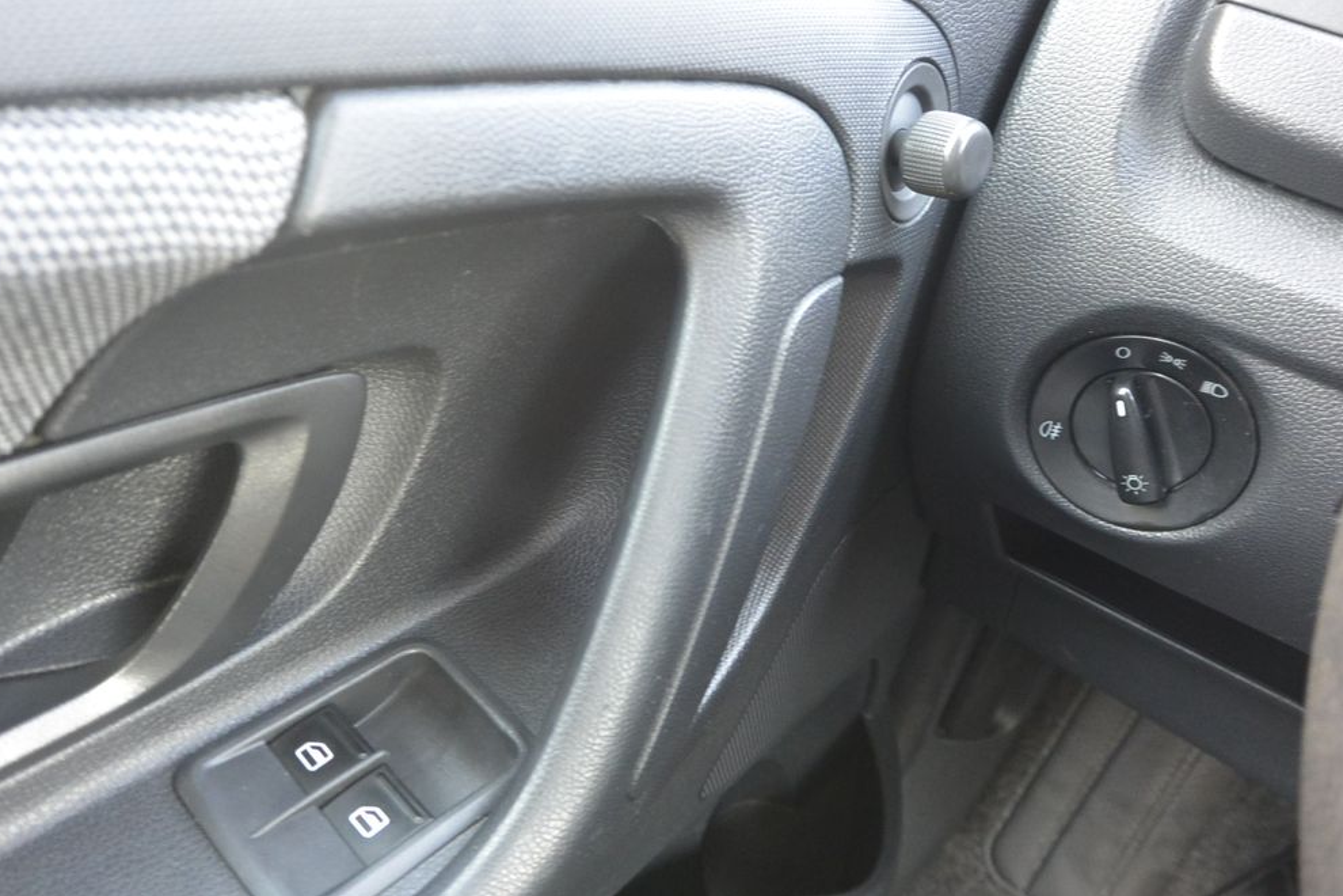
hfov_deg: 61.9
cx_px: 673
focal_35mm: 30
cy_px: 462
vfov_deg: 43.6
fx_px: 1119
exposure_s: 1/50
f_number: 3.5
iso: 800
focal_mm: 11
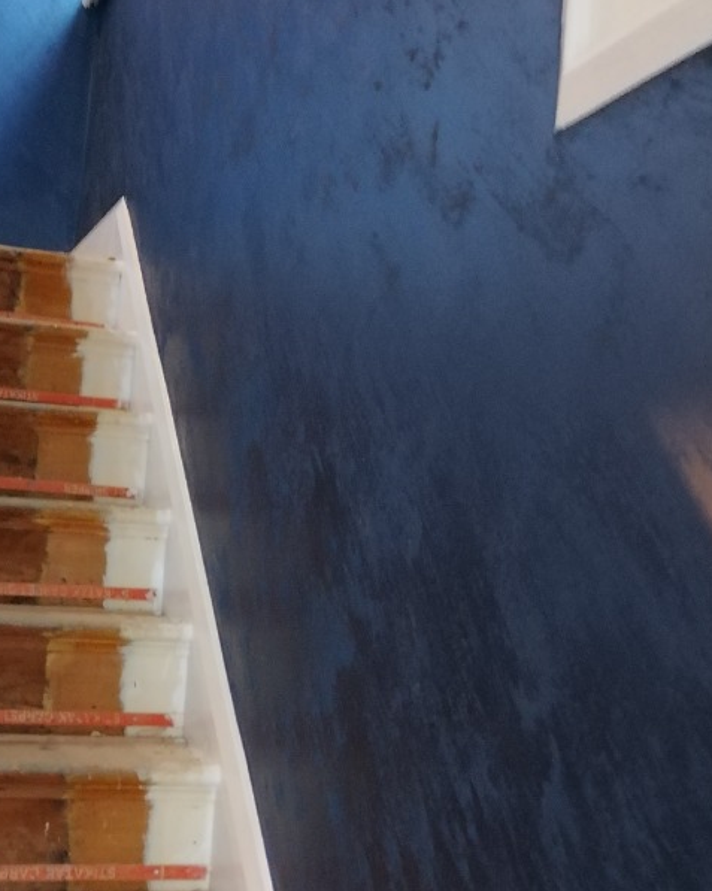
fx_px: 1397
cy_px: 498
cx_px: 269
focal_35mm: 53
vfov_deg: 35.3
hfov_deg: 28.5
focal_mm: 5.4
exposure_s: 1/25
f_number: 1.8
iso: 1000
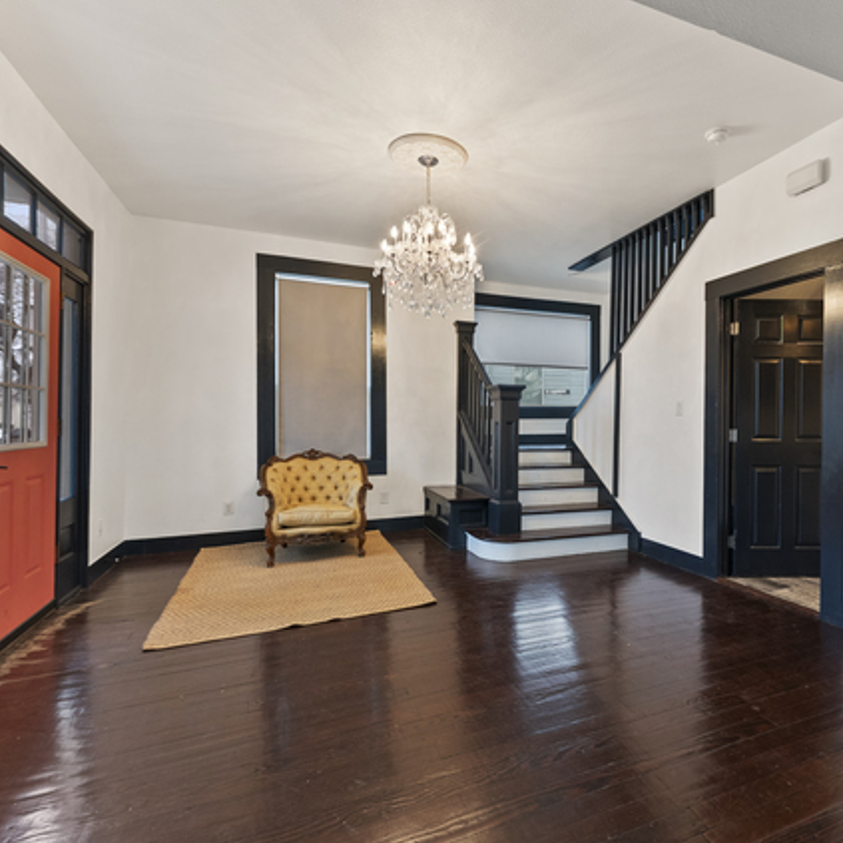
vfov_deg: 80.7
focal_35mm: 18
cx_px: 510
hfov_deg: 79.7
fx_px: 496
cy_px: 423
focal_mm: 14
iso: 800
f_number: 5
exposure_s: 1/1.25
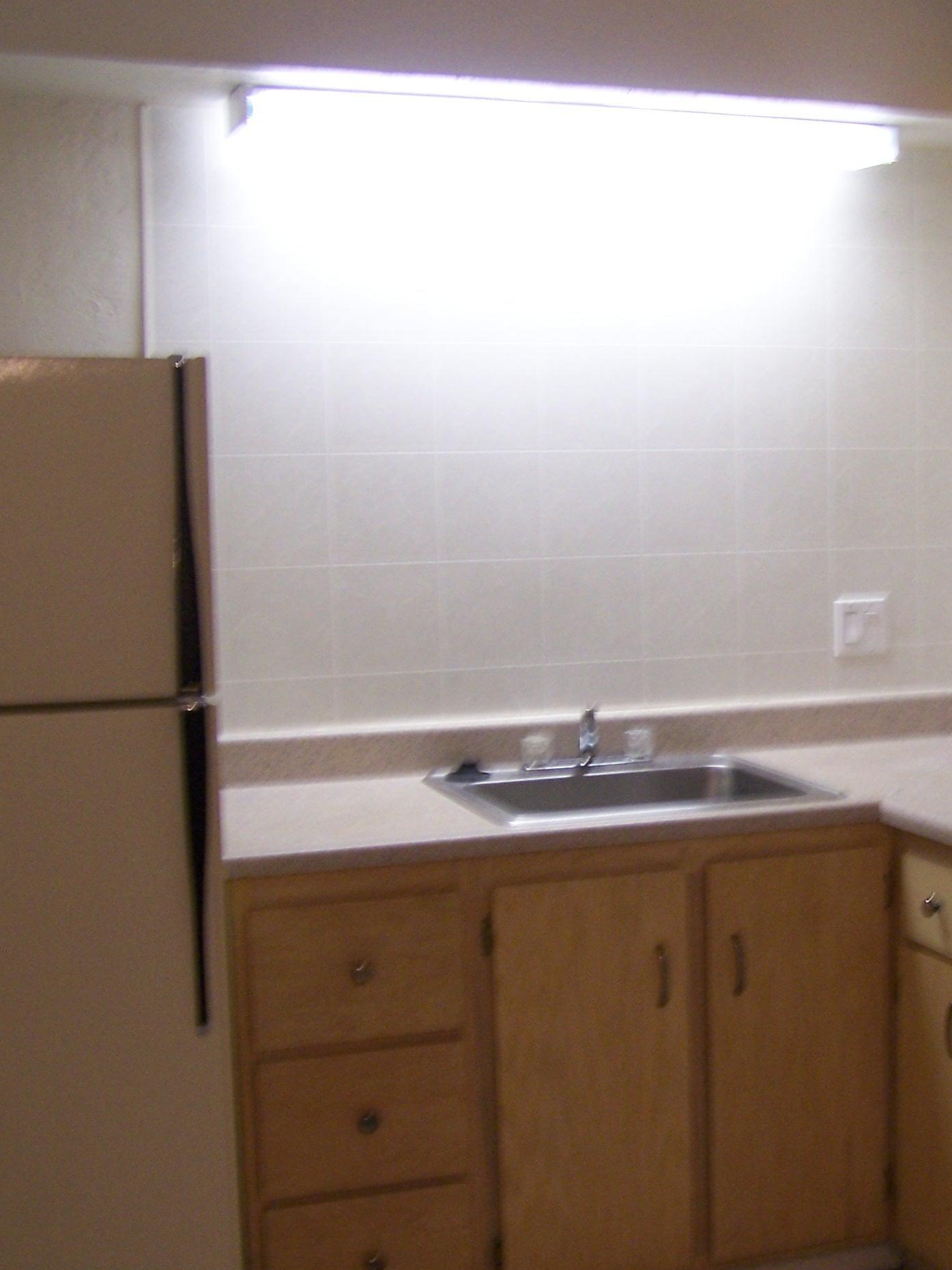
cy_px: 646
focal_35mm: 53
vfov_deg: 36.2
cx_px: 817
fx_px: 1944
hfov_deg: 26.8
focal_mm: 6.3
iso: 140
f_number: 2.8
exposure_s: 1/20
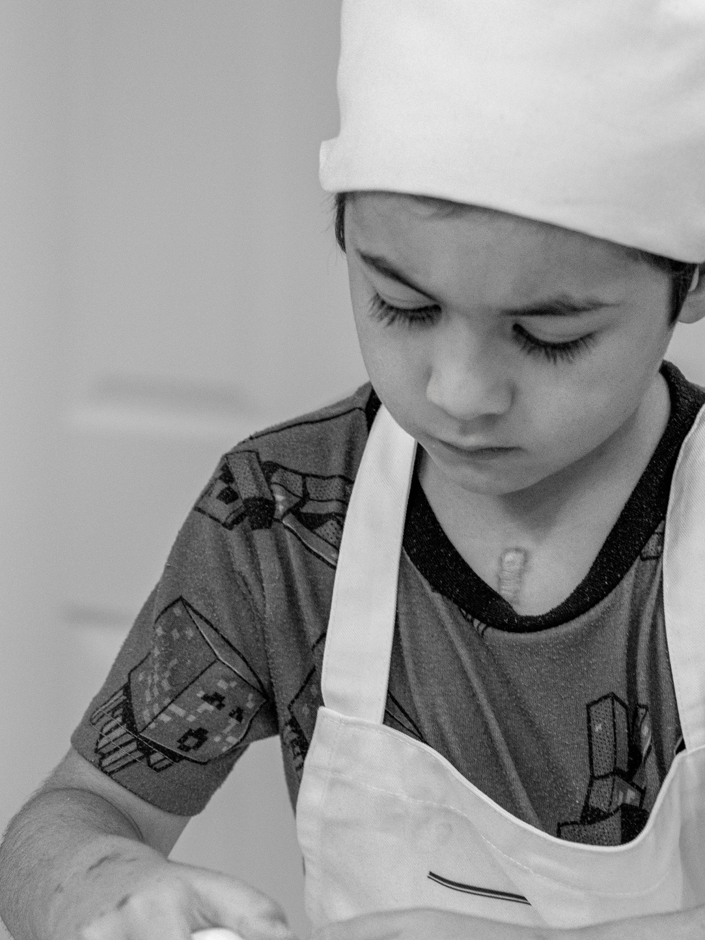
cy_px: 759
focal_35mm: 133
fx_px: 3612
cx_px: 434
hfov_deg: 11.1
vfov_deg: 14.7
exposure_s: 1/125
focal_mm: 52
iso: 800
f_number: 3.2
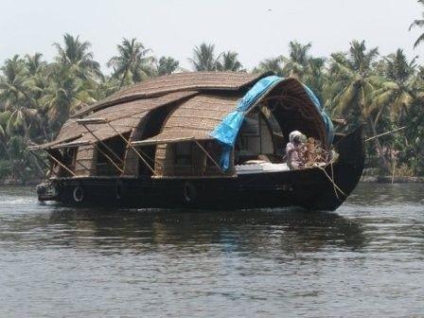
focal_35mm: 114
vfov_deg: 13.0
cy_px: 159
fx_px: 1396
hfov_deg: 17.3
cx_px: 212
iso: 100
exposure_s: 1/750
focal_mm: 23.4
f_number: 4.7
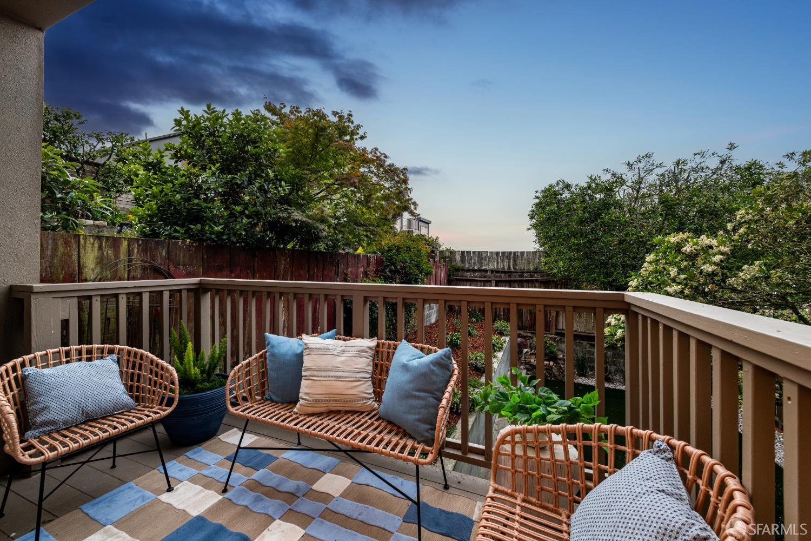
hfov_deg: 104.3
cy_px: 270
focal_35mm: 14
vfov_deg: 81.2
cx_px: 406
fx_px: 315
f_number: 11
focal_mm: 14
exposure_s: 1/4
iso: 800
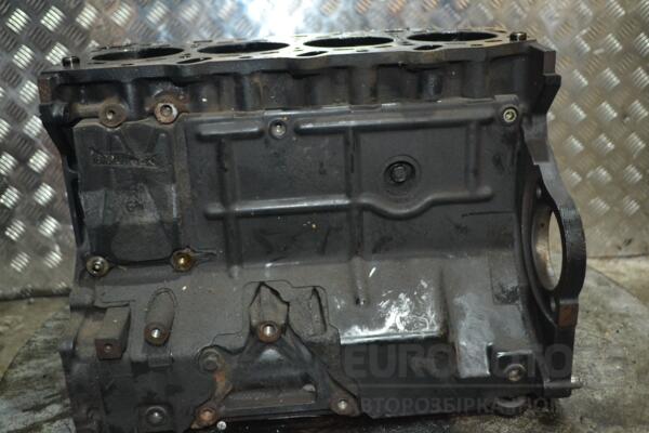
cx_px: 324
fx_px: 703
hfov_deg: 49.6
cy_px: 216
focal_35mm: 39
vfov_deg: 34.2
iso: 1800
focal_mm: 26
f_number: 4.2
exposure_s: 1/60
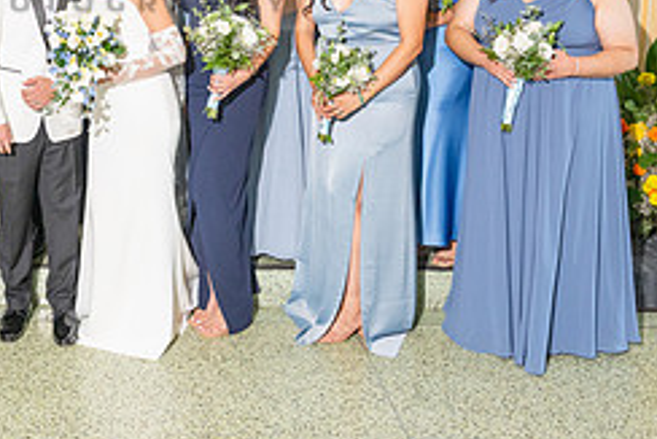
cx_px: 81
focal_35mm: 57
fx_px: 1041
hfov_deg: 33.4
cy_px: -34
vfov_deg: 22.6
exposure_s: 1/160
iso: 800
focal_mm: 24
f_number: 5
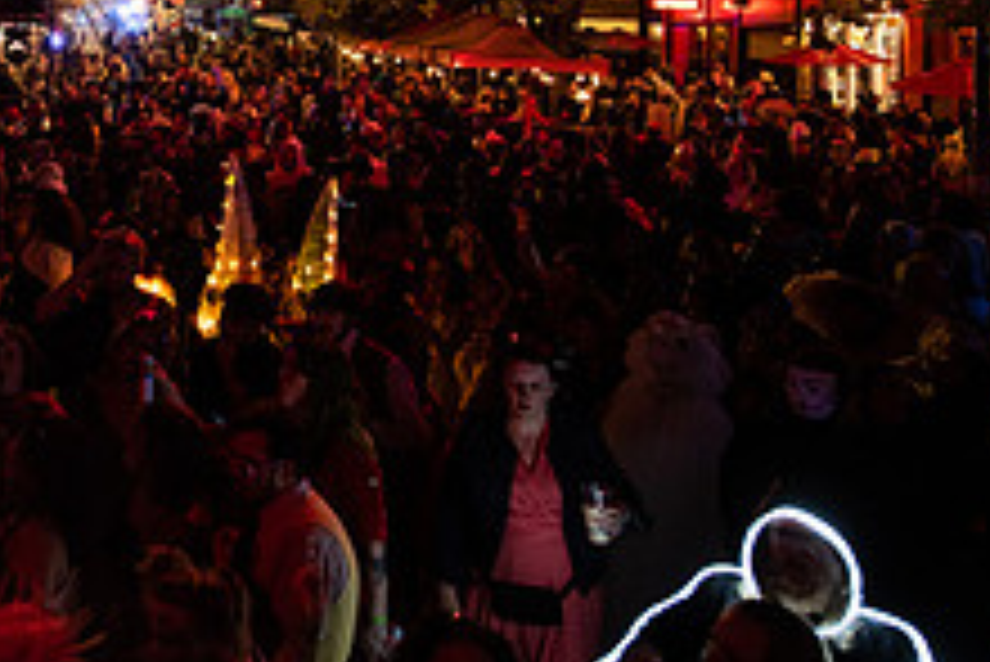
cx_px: -50
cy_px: 34
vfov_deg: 25.9
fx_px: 1376
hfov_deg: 35.0
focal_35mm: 50
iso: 2000
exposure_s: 1/40
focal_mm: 19
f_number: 3.5
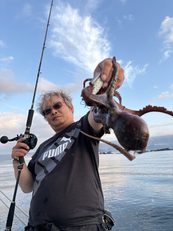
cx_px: 86
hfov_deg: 53.1
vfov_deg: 67.3
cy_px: 116
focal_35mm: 26
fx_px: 173
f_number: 1.6
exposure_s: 1/433
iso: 50
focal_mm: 5.96
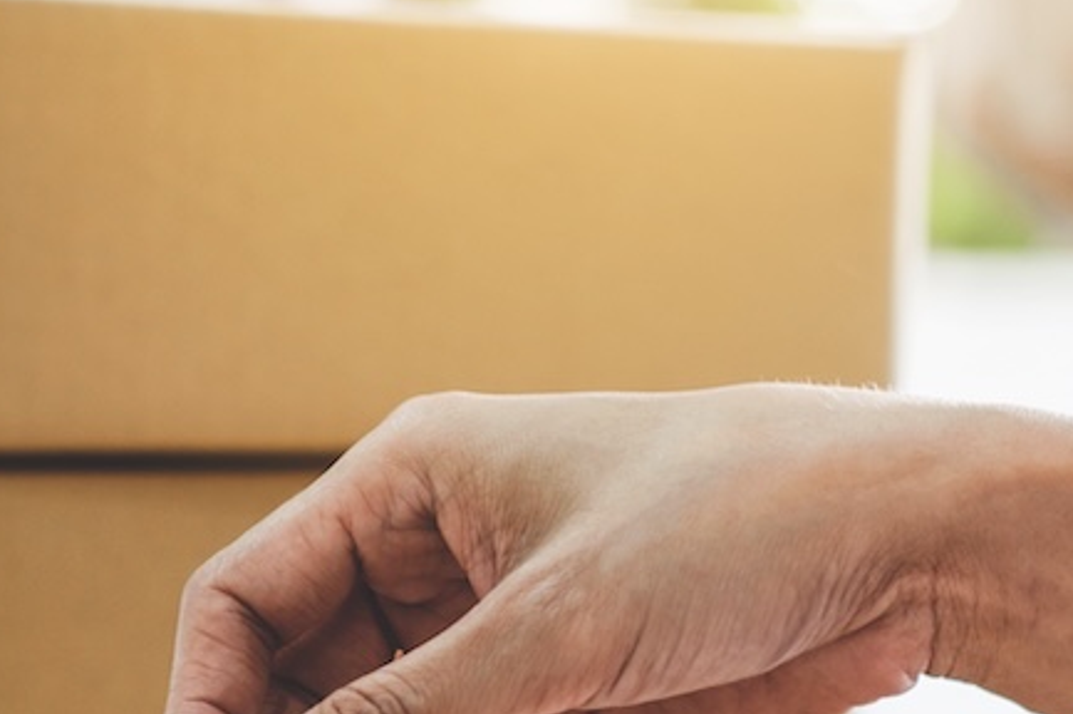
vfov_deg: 9.3
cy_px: 570
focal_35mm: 147
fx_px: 4378
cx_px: 620
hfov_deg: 14.0
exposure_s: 1/80
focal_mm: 35
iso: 200
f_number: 2
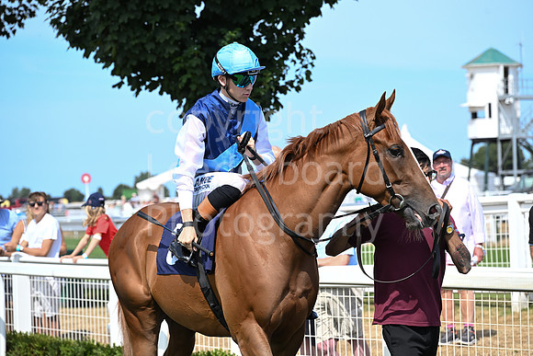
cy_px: 178
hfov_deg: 17.1
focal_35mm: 120
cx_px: 266
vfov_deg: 11.4
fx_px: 1777
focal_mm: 120
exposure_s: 1/1600
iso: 500
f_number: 5.6
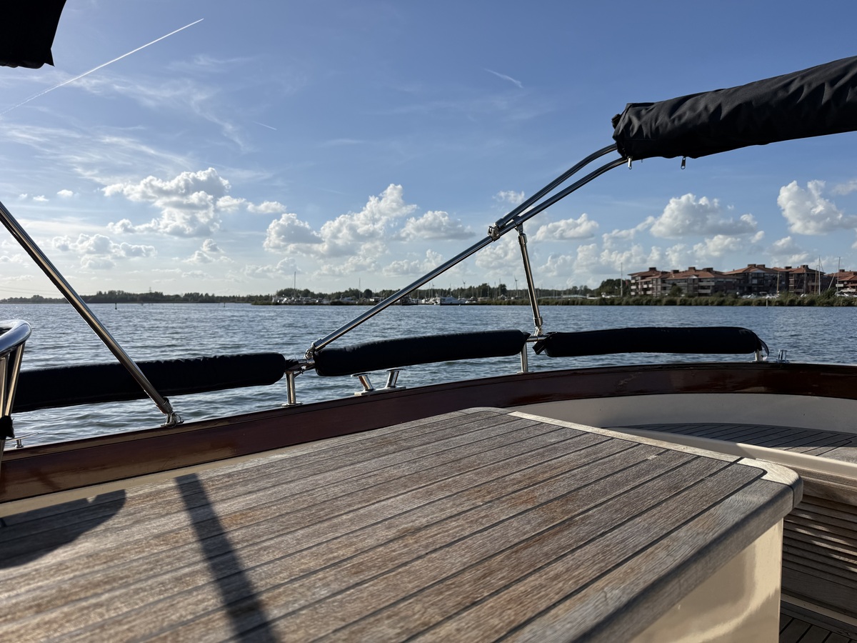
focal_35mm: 24
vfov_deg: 56.8
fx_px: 594
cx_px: 428
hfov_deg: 71.6
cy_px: 322
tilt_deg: -2.0
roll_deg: +0.3
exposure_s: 1/10309
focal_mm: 6.76
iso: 80
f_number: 1.78
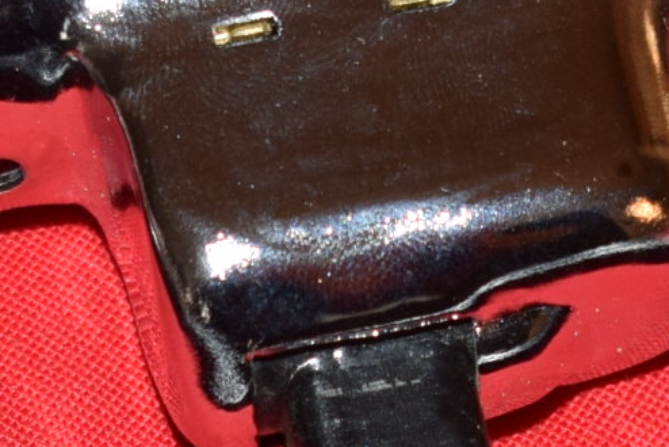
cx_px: 406
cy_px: 600
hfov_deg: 6.3
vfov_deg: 4.2
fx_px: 6080
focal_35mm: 327
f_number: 5.6
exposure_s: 1/200
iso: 400
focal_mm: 36
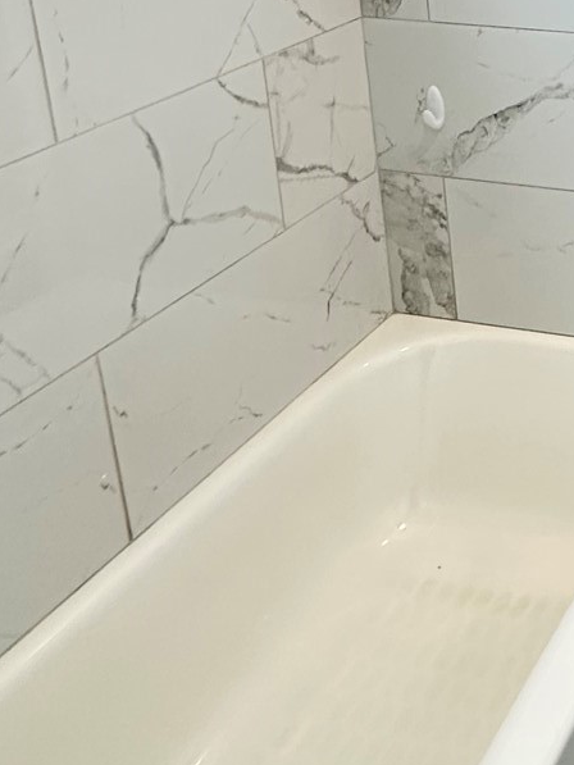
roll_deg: -2.2
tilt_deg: -13.4
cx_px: 867
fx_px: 1061
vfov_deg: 35.3
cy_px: -27
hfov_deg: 23.8
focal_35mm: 48
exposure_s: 1/60
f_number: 2.2
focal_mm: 2.22
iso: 200
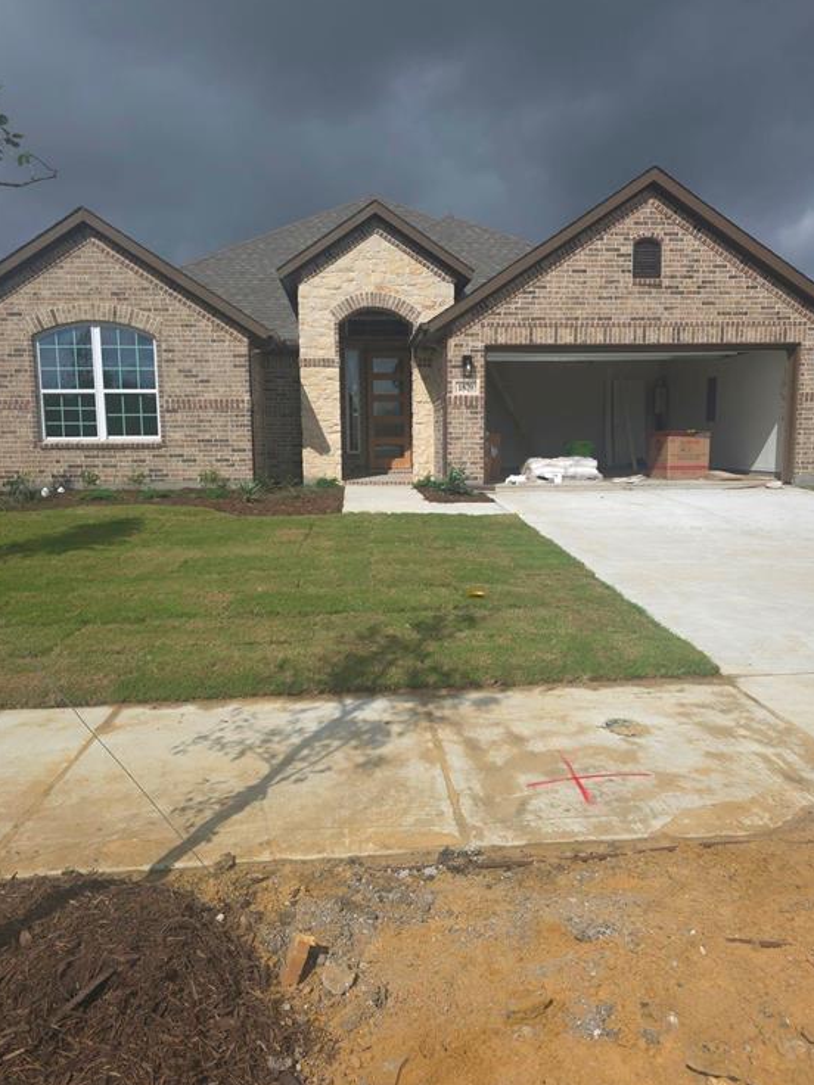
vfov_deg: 71.6
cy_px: 534
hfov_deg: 56.8
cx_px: 419
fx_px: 752
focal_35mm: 24
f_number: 1.7
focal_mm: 6.3
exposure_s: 1/10816
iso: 160
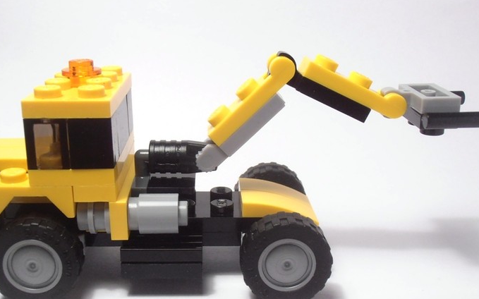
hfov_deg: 38.9
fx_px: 679
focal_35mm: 52
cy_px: 178
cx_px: 230
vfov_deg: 24.8
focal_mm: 6.61
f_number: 3.9
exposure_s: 1/50
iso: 80
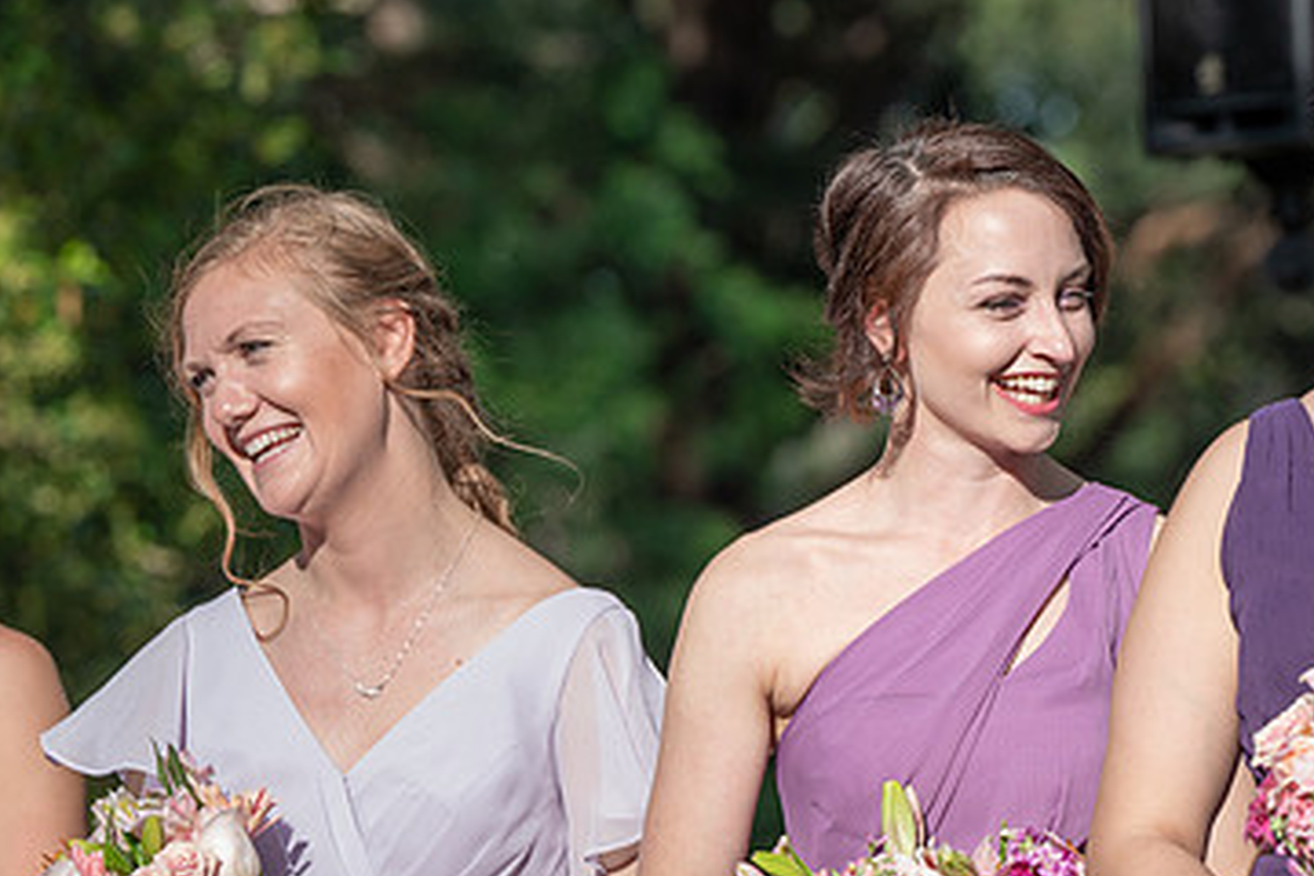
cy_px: 701
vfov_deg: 3.7
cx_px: 1015
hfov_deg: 5.5
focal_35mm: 374
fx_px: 13650
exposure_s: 1/250
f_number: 5.6
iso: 50
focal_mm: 200
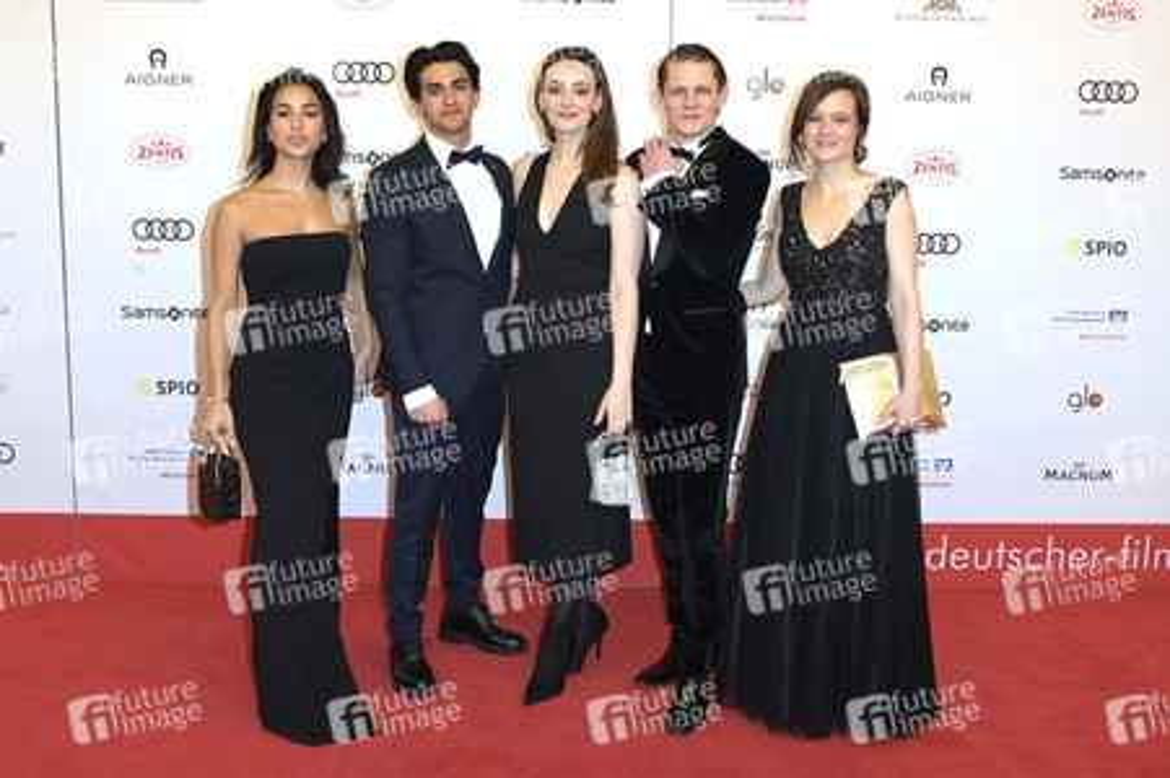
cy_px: 389
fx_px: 1039
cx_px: 585
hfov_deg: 58.8
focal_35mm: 32
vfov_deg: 41.1
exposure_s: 1/250
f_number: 6.3
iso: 400
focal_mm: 32
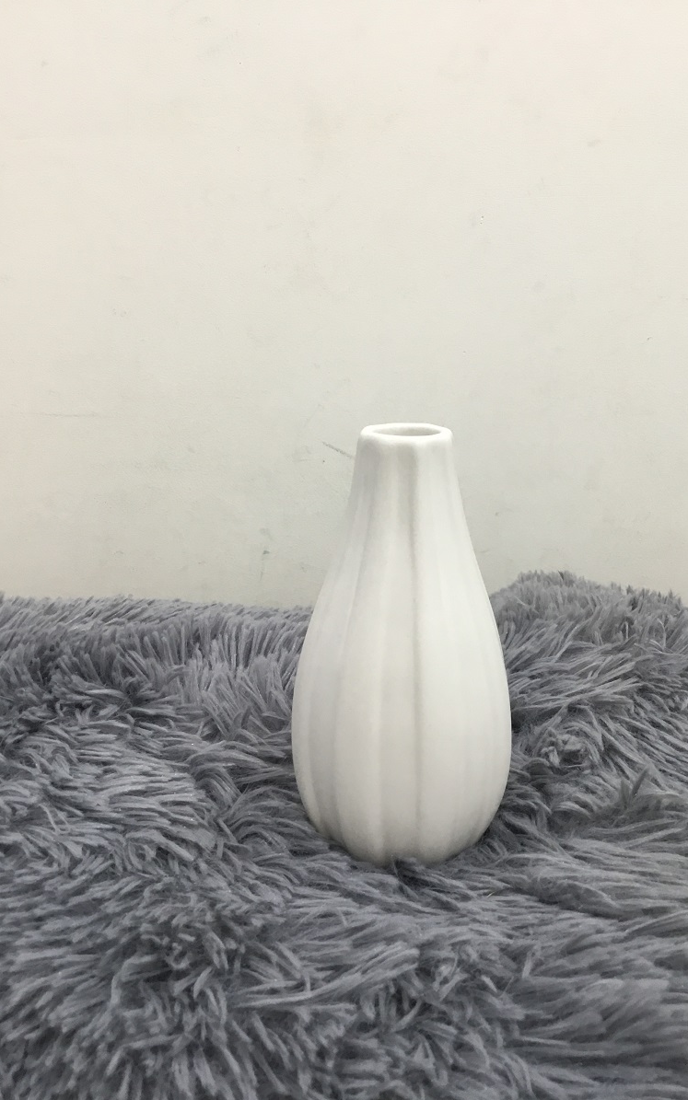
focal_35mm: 33
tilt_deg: -13.8
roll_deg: +0.7
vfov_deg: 58.1
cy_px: 551
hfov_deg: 38.2
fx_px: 990
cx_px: 398
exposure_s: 1/33
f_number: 2.4
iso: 80
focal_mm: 3.3
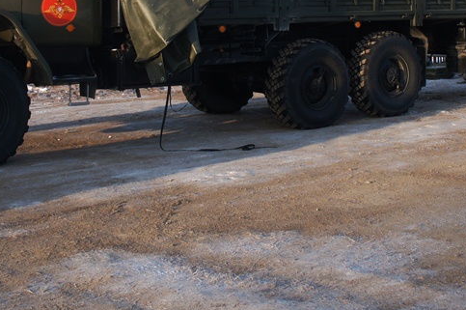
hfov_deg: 28.8
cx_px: 270
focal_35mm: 70
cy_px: 22
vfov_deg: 19.0
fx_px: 905
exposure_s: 1/250
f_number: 8
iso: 200
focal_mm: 22
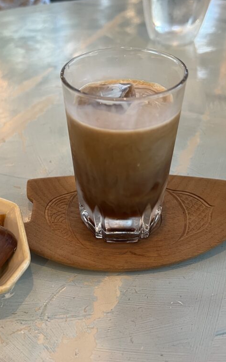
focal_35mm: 37
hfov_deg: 34.2
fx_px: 365
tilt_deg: -40.0
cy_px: 180
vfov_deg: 52.7
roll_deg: +5.2
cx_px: 81
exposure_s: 1/50
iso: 160
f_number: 1.5
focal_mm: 5.7
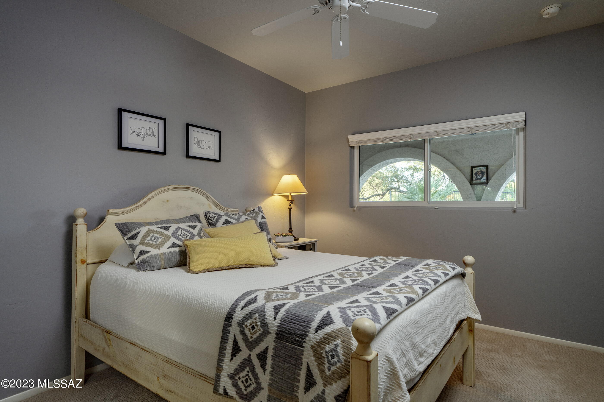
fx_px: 319
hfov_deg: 86.9
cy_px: 201
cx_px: 302
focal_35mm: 19
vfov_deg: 64.5
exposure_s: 1/6
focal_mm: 19
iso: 200
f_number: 10
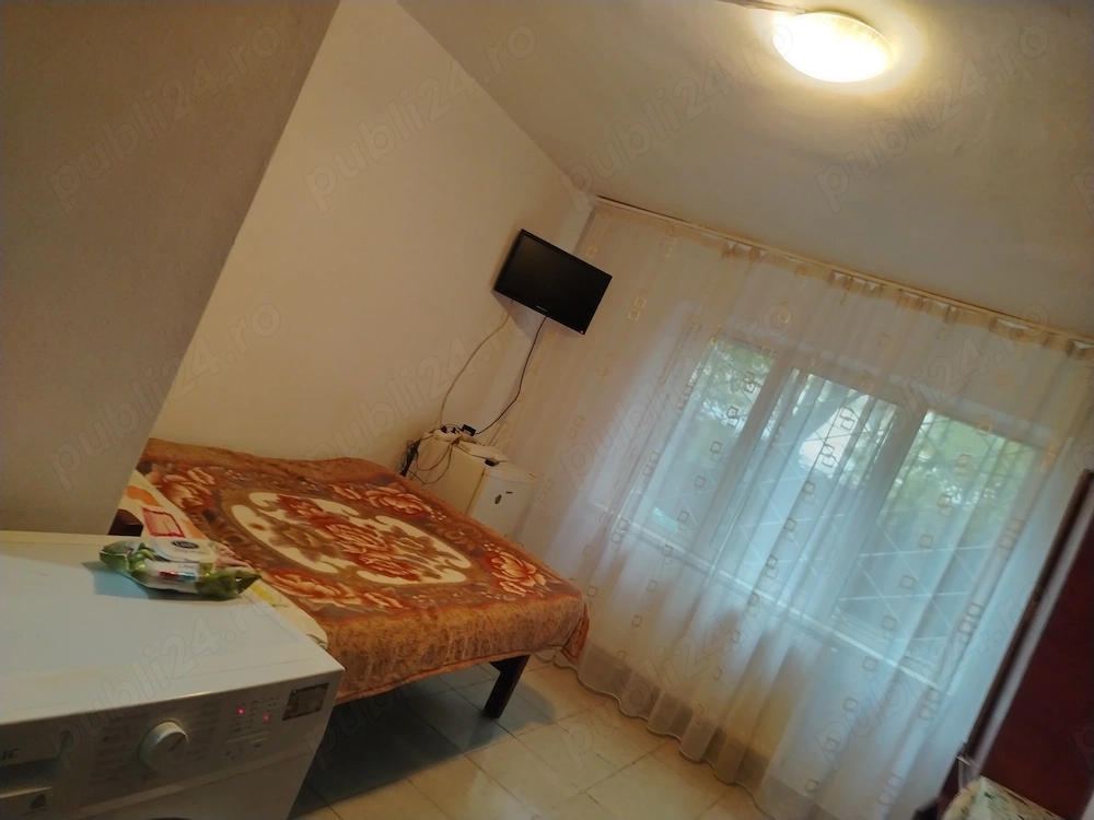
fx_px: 758
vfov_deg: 56.8
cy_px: 410
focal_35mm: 24
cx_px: 547
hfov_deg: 71.6
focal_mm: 5.25
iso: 919
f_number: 1.75
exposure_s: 1/33.3
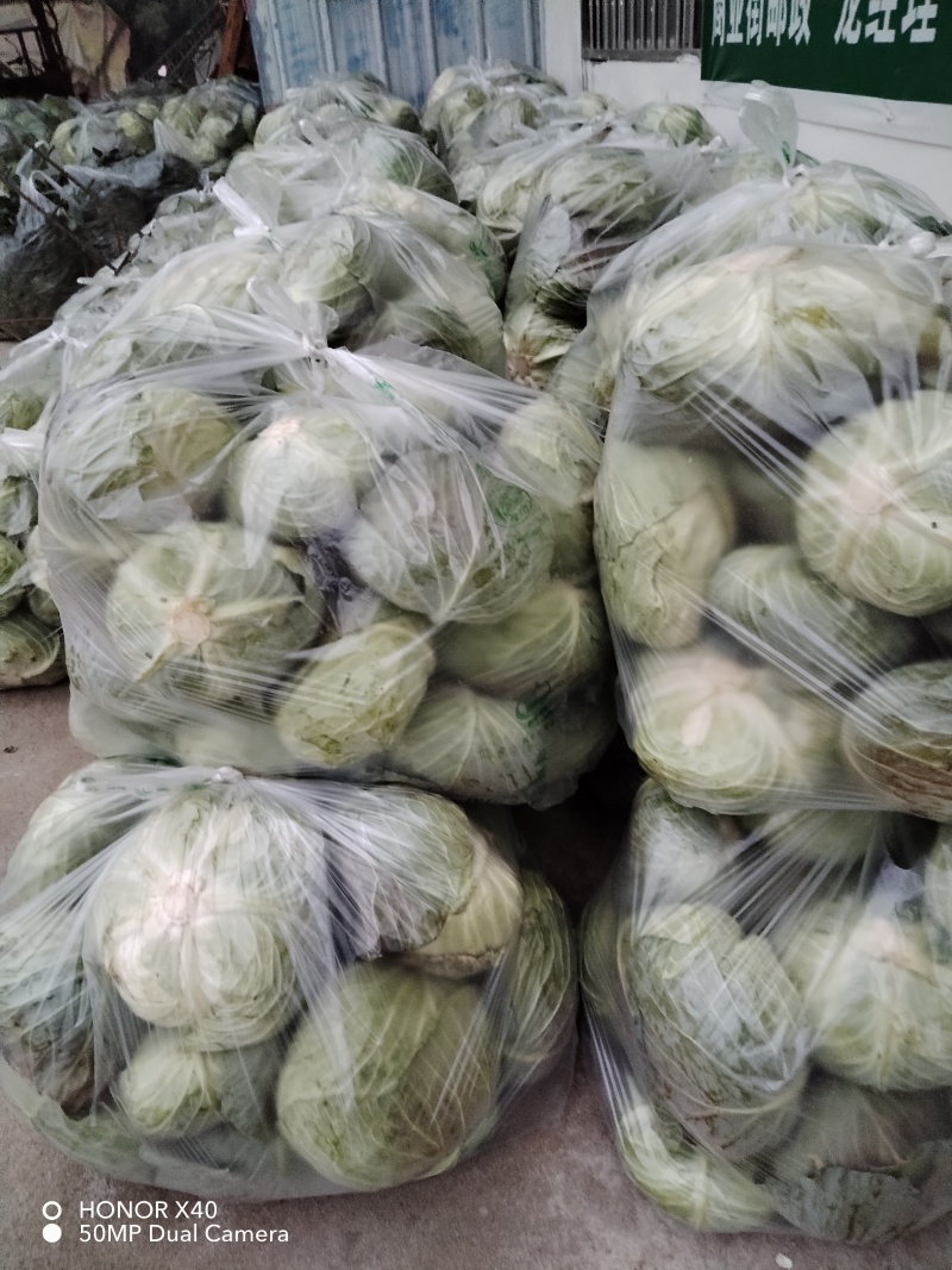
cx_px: 476
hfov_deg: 53.1
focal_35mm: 26
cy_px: 635
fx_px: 954
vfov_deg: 67.3
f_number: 1.8
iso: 764
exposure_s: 1/25
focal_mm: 4.25
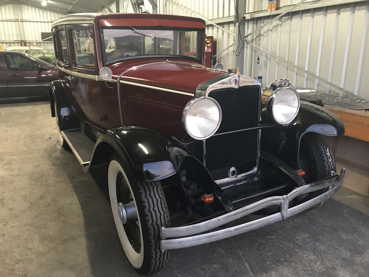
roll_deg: +0.3
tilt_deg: -14.9
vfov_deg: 49.7
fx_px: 298
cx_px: 184
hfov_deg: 63.4
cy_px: 138
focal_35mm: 28
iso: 100
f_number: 1.8
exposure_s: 1/13
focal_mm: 3.99
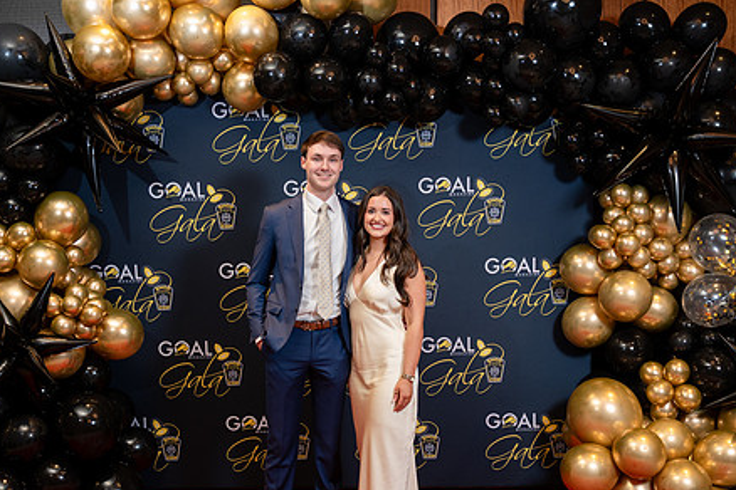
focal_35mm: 38
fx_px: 777
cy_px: 296
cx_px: 328
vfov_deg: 34.9
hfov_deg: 50.6
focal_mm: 28
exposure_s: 1/200
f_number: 2.8
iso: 1000
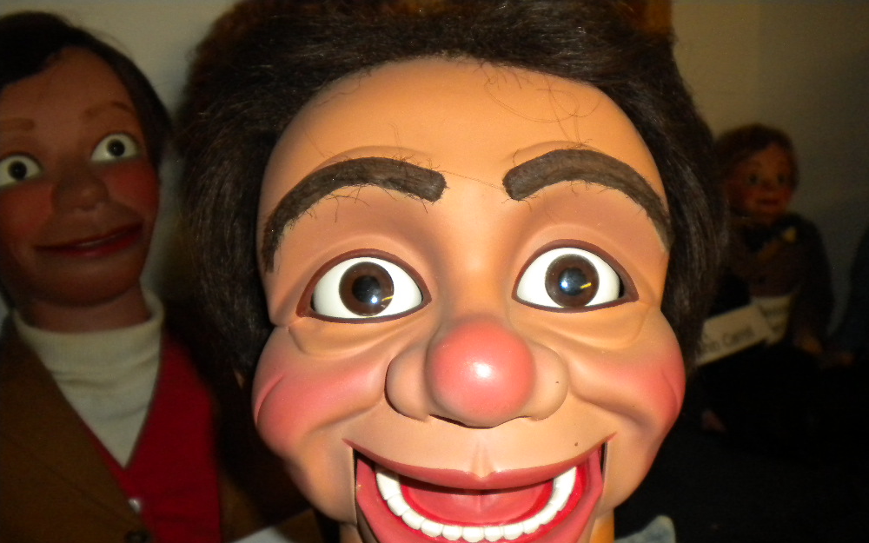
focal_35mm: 38
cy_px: 333
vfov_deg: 33.4
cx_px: 442
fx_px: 900
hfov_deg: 51.5
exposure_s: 1/30
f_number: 3.1
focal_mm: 6.3
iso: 400
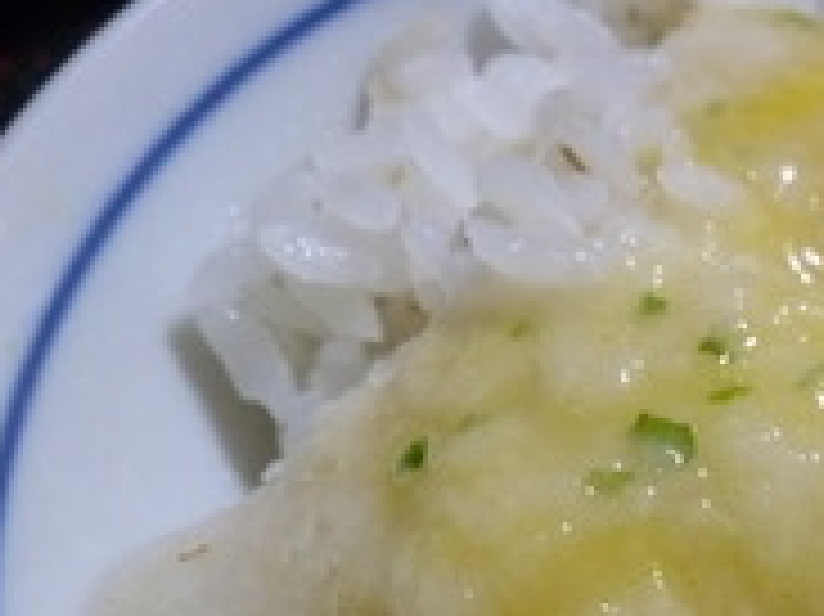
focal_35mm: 55
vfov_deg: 25.5
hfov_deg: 33.5
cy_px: 587
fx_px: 1308
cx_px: 707
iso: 400
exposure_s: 1/30
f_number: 3.3
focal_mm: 4.3
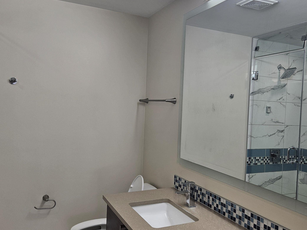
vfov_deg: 41.8
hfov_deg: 53.7
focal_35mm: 34
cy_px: 118
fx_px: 302
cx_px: 180
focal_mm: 5.4
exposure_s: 1/120
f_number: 1.8
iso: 64
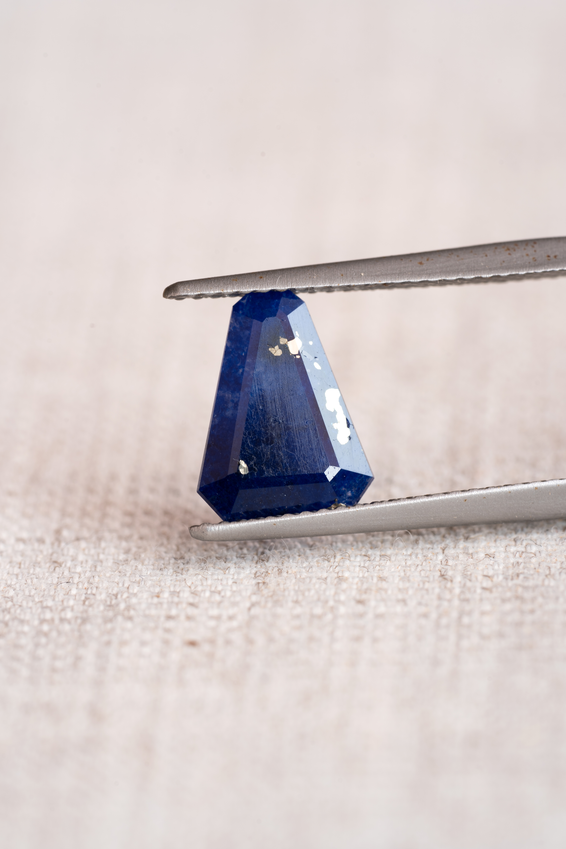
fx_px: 2122
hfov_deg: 15.2
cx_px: 283
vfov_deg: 22.6
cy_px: 424
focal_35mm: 90
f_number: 8
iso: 100
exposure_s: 1/4
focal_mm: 90
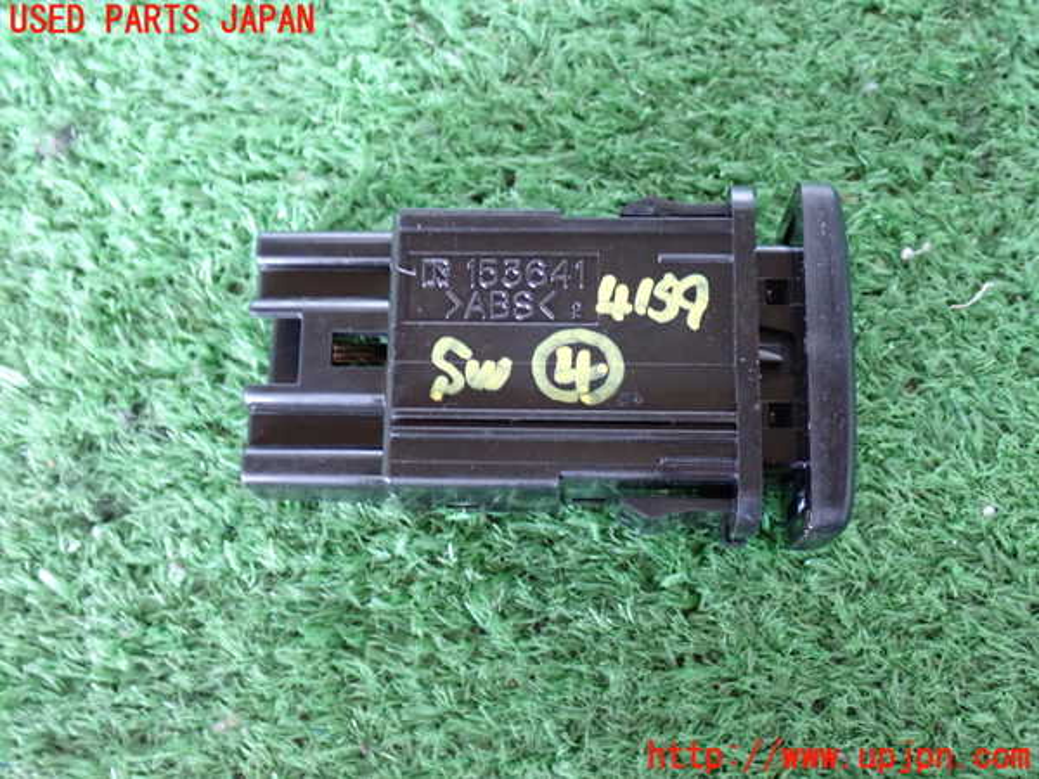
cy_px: 390
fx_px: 1411
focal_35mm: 47
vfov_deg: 30.9
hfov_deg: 40.4
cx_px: 520
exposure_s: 1/20
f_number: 3.1
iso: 800
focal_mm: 8.4
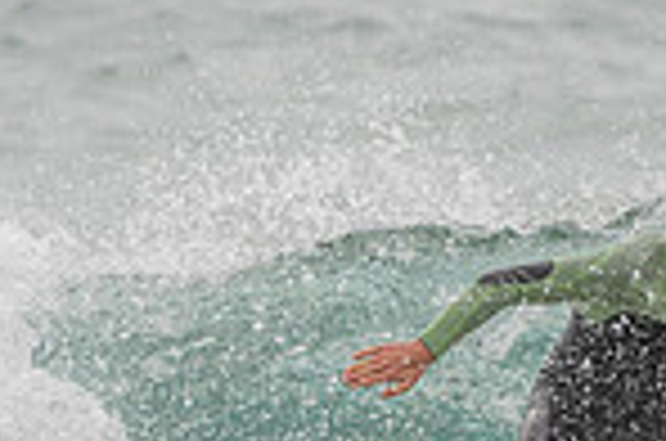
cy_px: 664
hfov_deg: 1.1
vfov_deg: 0.7
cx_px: 500
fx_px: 36293
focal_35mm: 1966
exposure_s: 1/2000
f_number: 5.6
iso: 320
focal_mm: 500
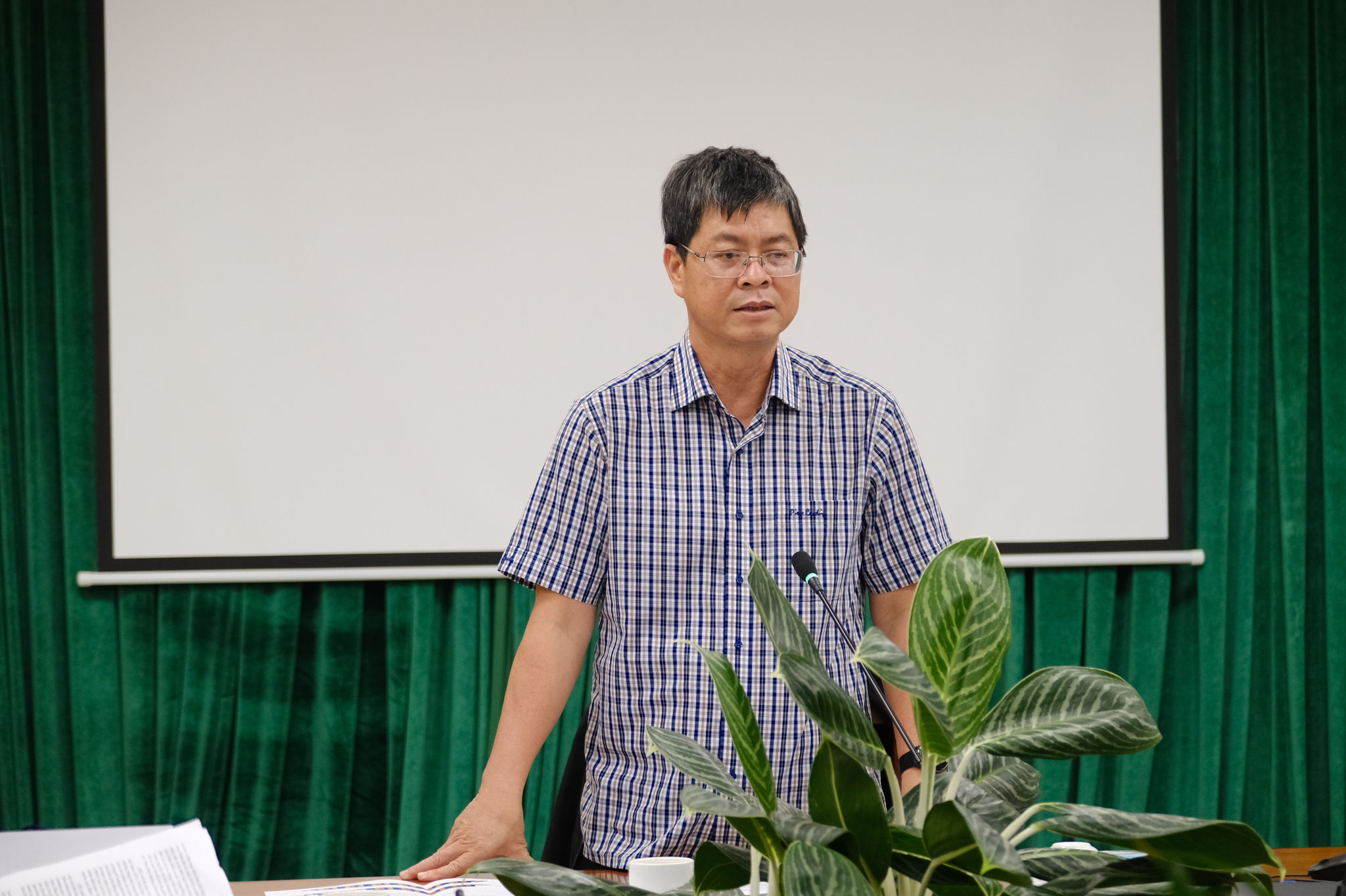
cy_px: 448
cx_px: 673
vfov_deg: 11.4
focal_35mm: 120
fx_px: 4486
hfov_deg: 17.1
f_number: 4
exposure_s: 1/180
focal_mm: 80
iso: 1600
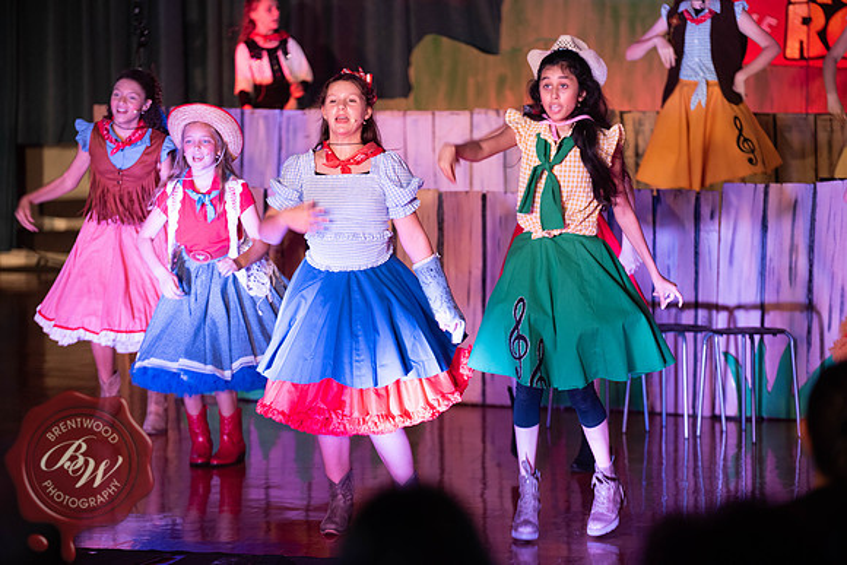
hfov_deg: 14.7
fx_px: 3295
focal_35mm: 140
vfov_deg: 9.8
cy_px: 282
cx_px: 424
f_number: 2.8
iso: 720
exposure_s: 1/160
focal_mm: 140
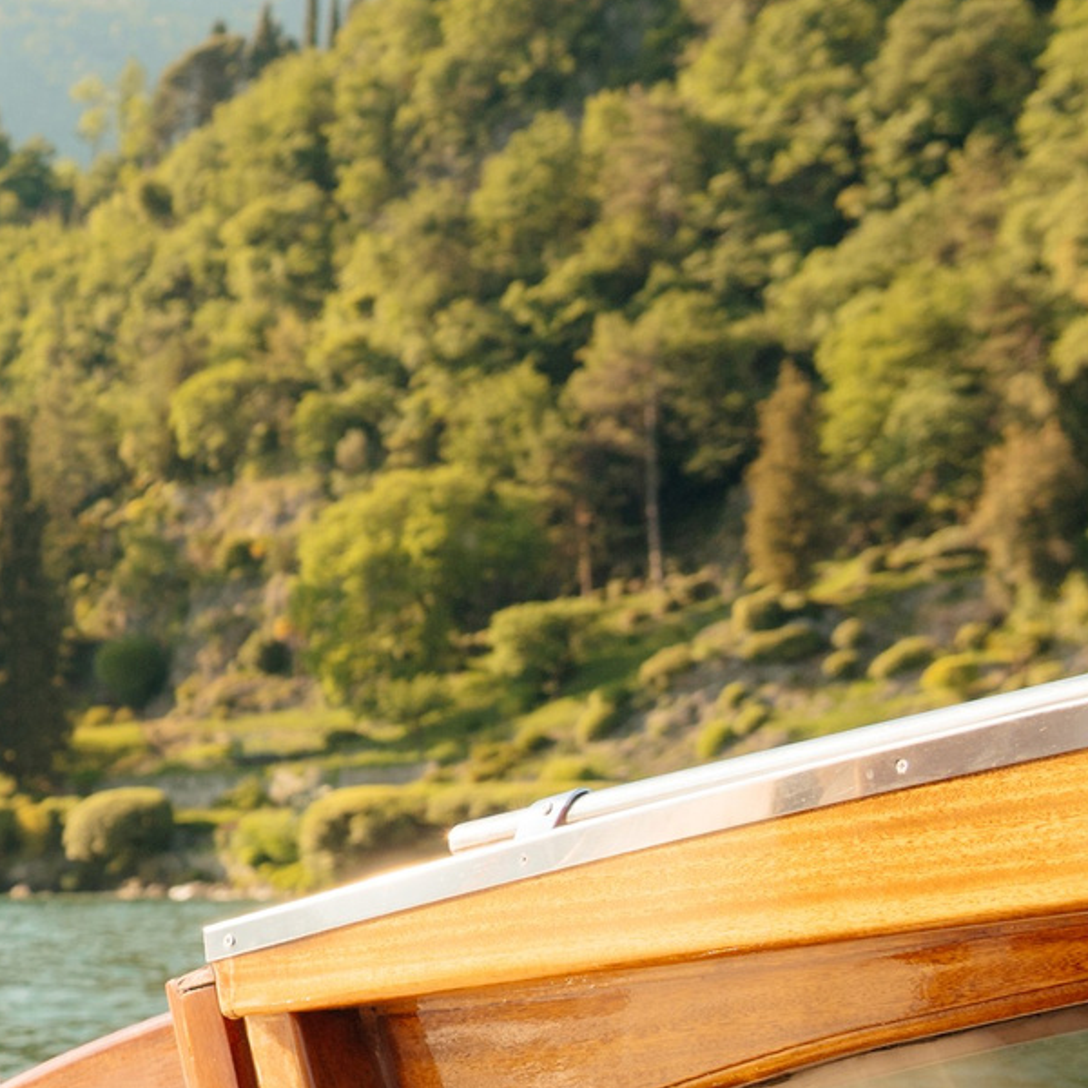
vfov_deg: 19.7
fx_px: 3094
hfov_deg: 16.2
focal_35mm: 87
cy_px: 881
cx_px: -967
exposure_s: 1/500
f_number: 5
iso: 125
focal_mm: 24
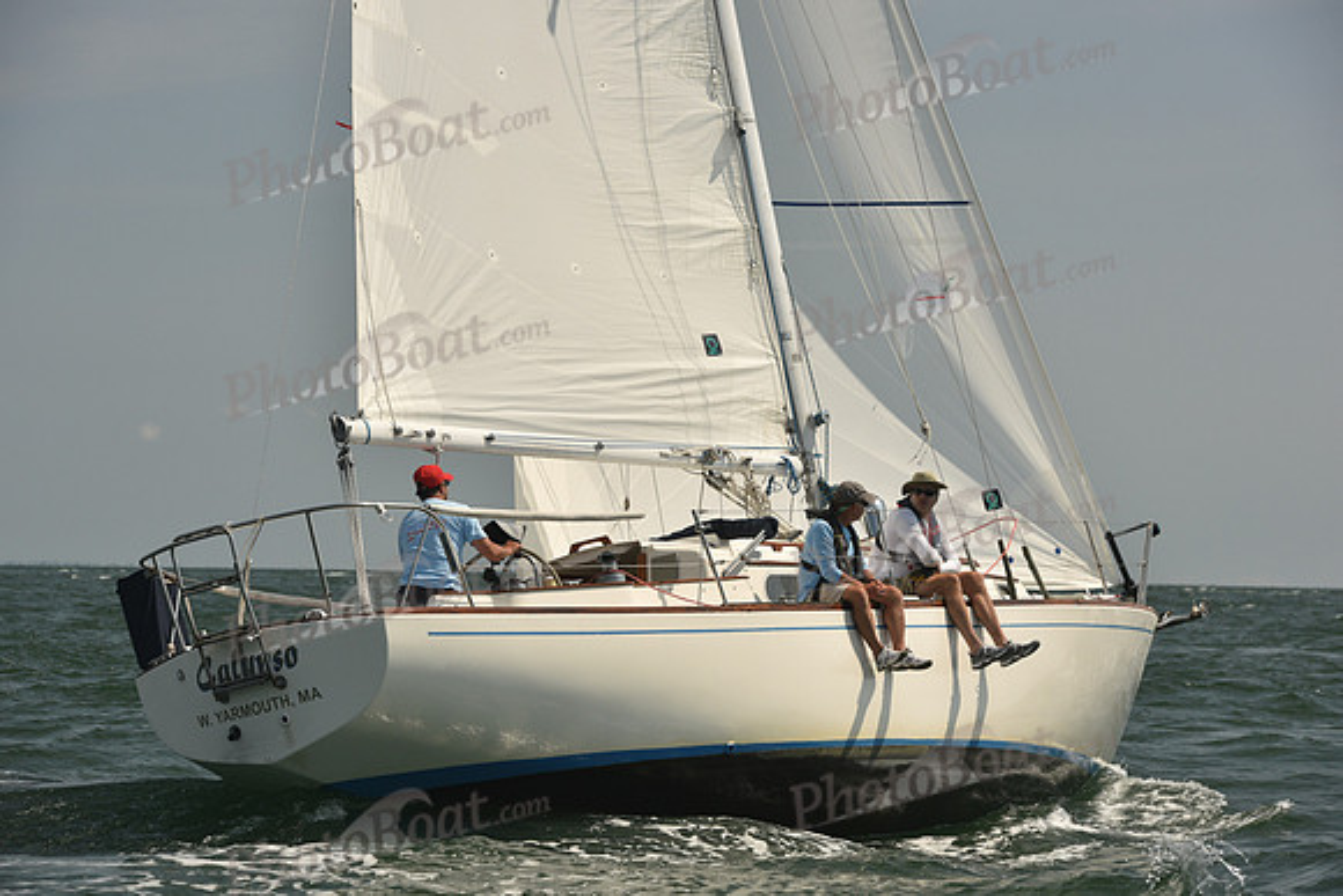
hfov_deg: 15.8
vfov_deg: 10.6
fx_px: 4851
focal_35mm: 130
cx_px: 672
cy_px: 448
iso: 320
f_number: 8
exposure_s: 1/1000
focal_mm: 130
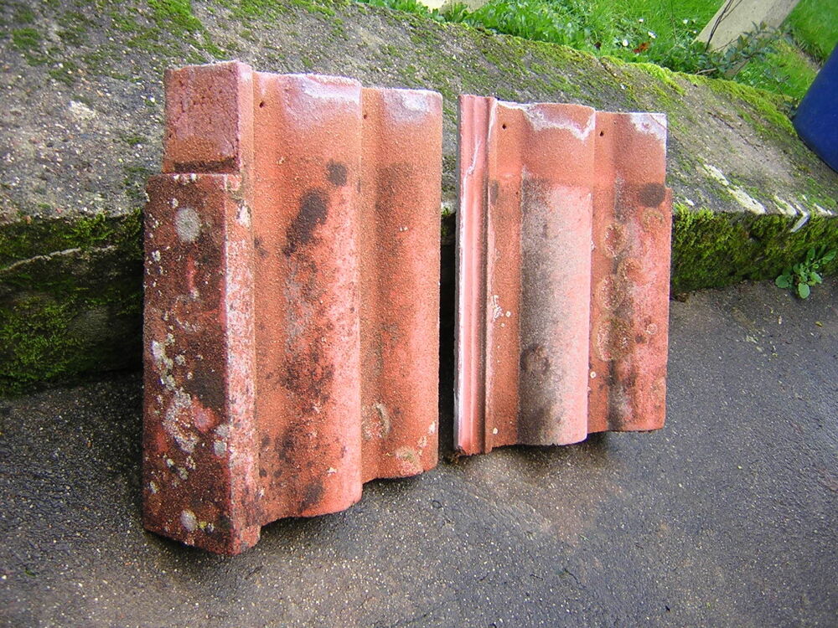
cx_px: 419
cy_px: 314
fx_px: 872
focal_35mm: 36
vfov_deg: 39.7
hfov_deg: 51.4
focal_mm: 4.7
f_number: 2.6
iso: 100
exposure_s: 1/78.5
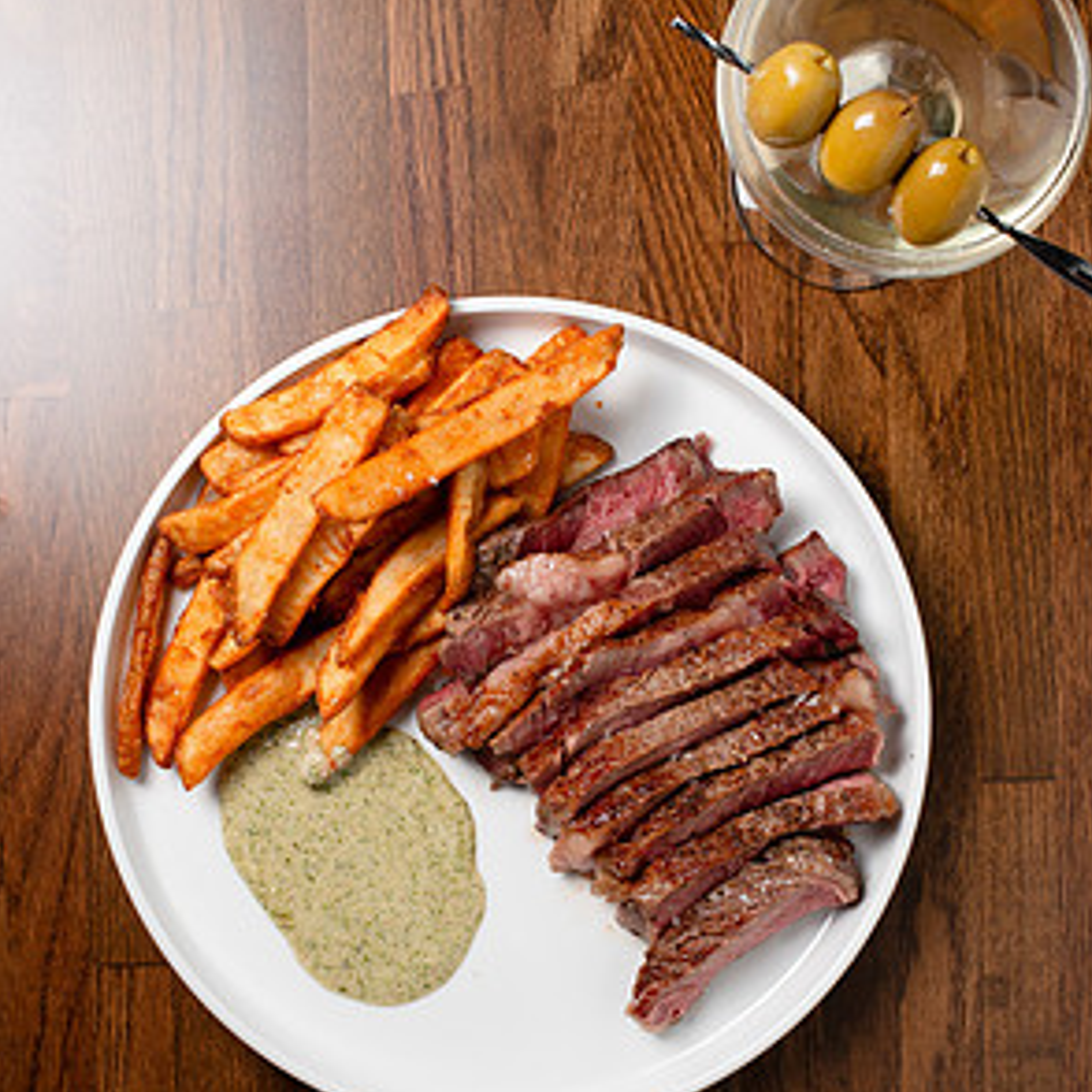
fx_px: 2320
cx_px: 553
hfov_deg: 26.5
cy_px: 639
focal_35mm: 65
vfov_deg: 26.4
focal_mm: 50
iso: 320
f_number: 9
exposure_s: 1/250
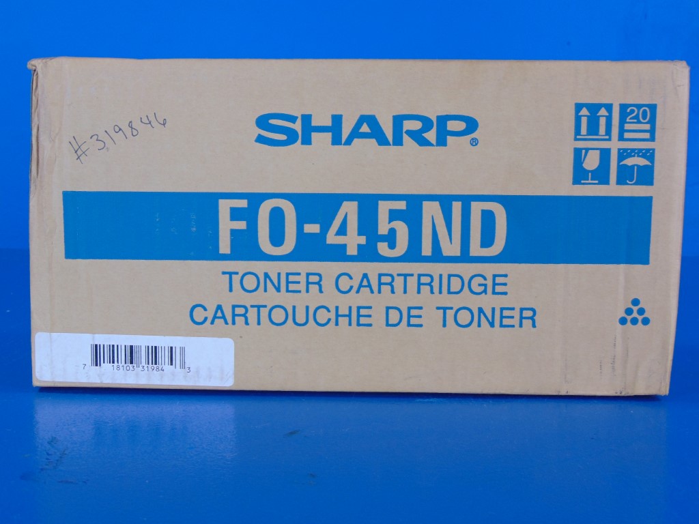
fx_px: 1010
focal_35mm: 50
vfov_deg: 29.1
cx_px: 350
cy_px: 262
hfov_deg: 38.2
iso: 80
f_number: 3.5
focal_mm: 9
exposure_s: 1/40
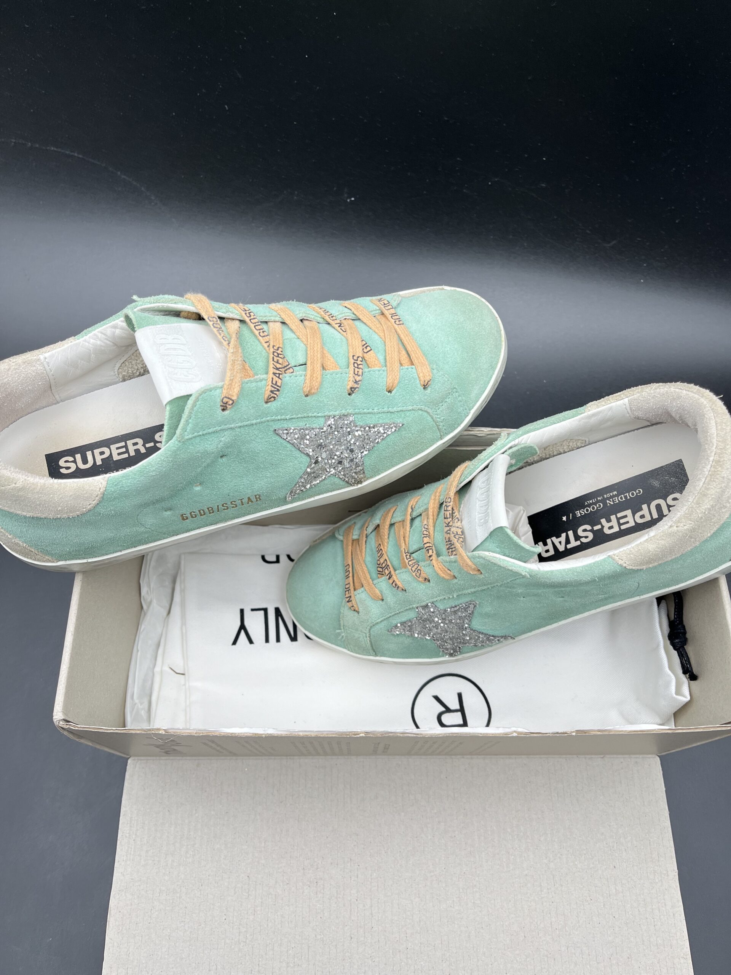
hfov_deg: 53.1
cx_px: 366
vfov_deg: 67.3
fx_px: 732
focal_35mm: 26
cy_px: 488
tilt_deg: -63.7
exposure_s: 1/343
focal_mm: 5.1
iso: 50
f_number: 1.6
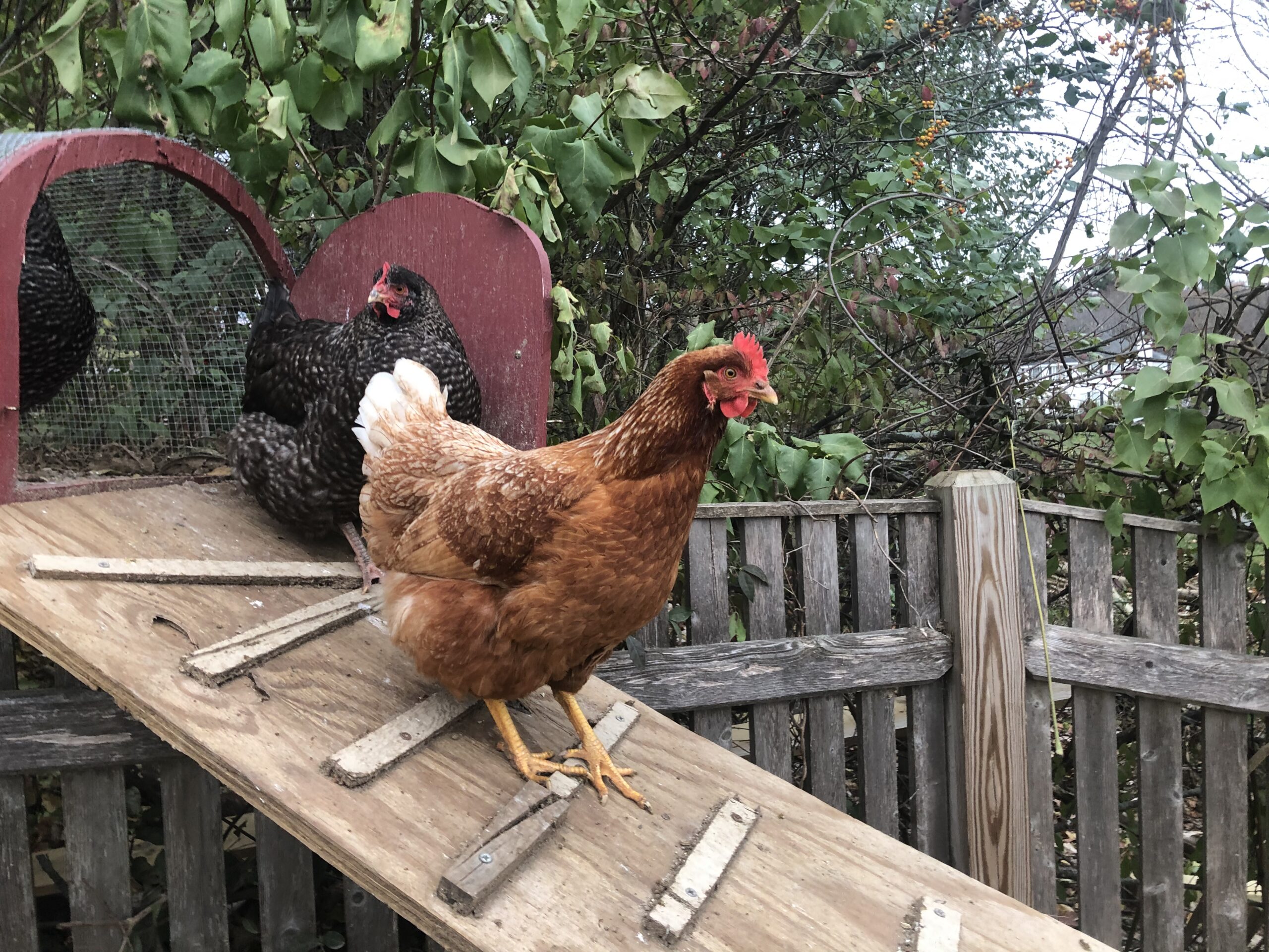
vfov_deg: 49.7
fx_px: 1026
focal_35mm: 28
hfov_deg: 63.4
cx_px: 634
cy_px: 476
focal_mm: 3.99
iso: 40
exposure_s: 1/20
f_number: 1.8
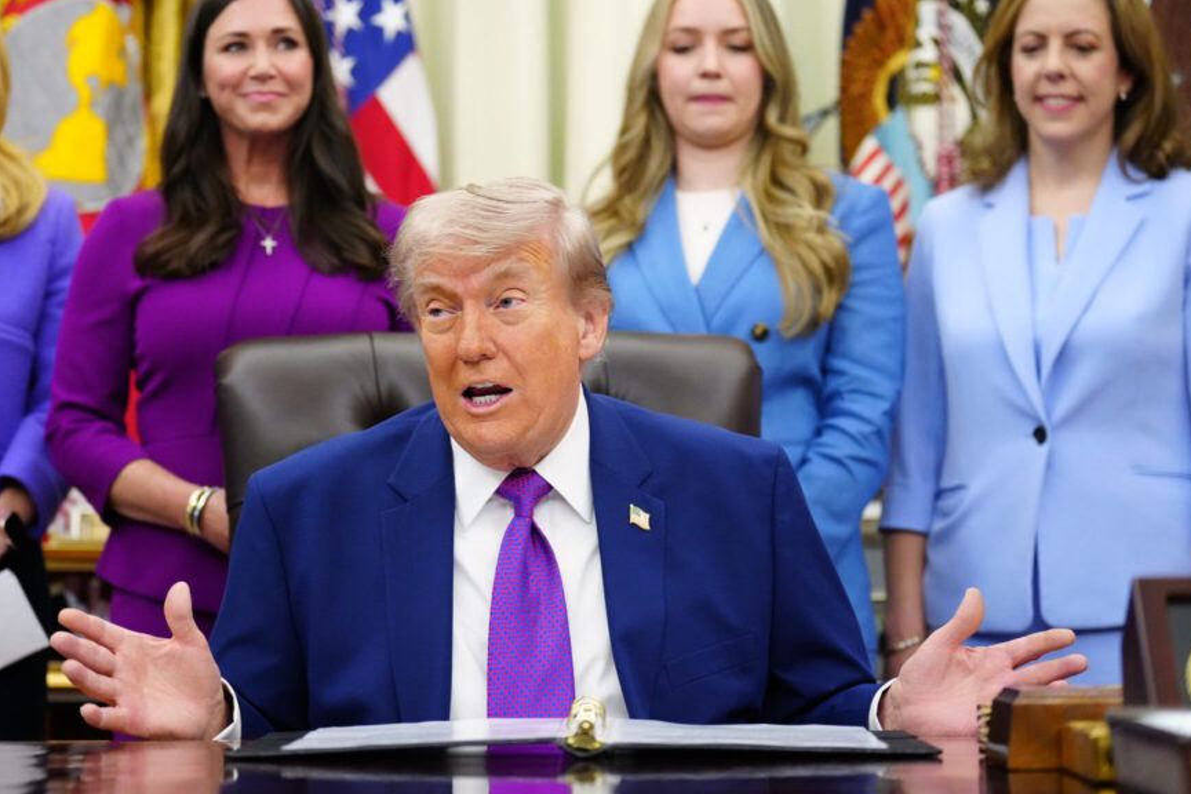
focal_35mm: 83
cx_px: 506
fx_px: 2746
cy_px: 360
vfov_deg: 16.5
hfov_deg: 24.4
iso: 5000
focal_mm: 70
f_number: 2.8
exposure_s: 1/250
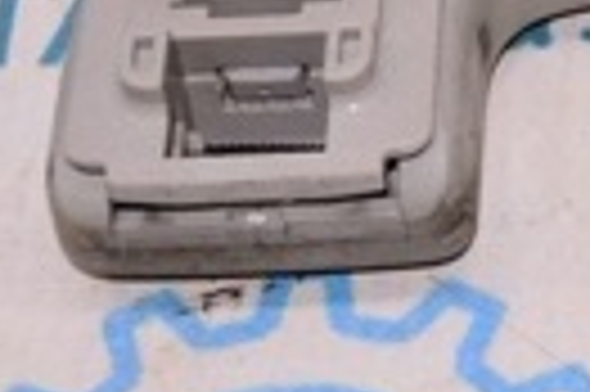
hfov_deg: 8.5
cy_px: -34
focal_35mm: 234
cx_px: 1081
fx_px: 3830
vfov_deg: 5.8
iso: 1600
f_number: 8
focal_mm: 32
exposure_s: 1/200
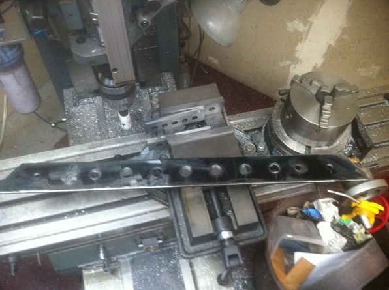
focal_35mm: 35
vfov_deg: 40.6
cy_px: 145
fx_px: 393
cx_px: 194
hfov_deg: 52.7
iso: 400
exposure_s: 1/15
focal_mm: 3.85
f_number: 2.8
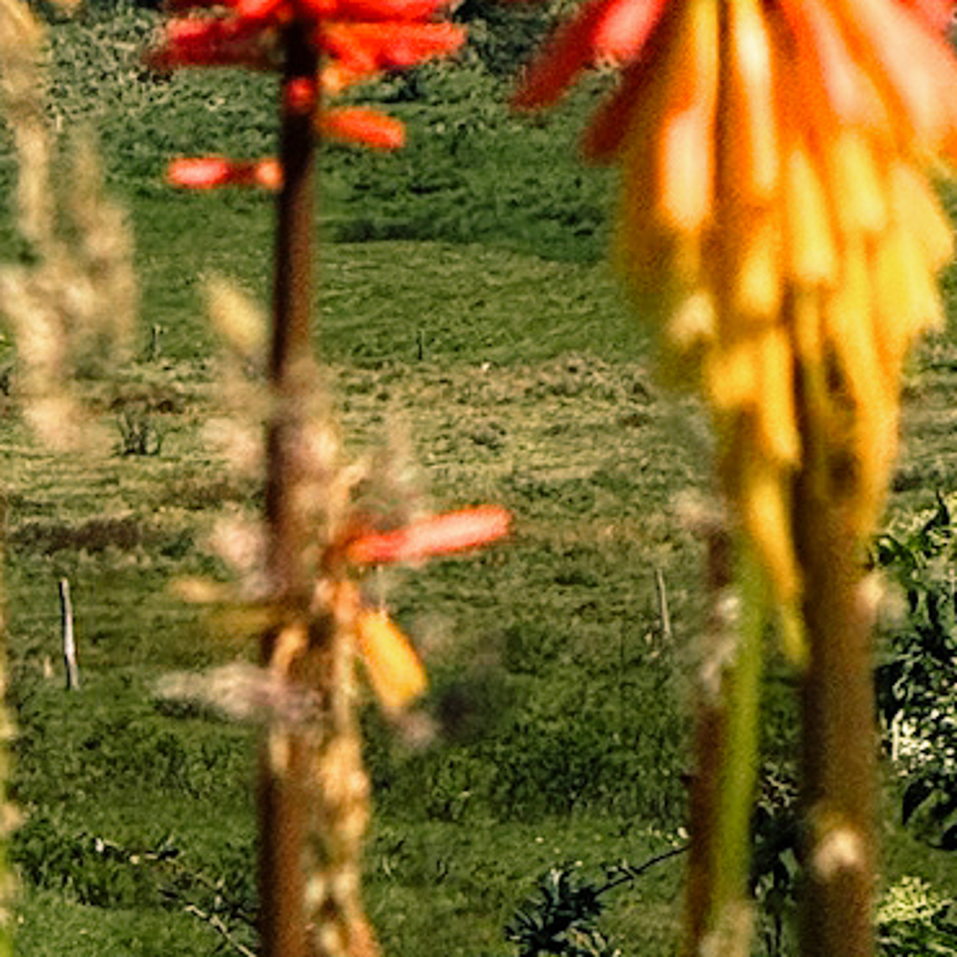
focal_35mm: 587
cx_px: -603
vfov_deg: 3.0
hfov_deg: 3.0
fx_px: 18360
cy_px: -1239
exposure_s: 1/2100
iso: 50
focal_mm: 15.66
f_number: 2.8
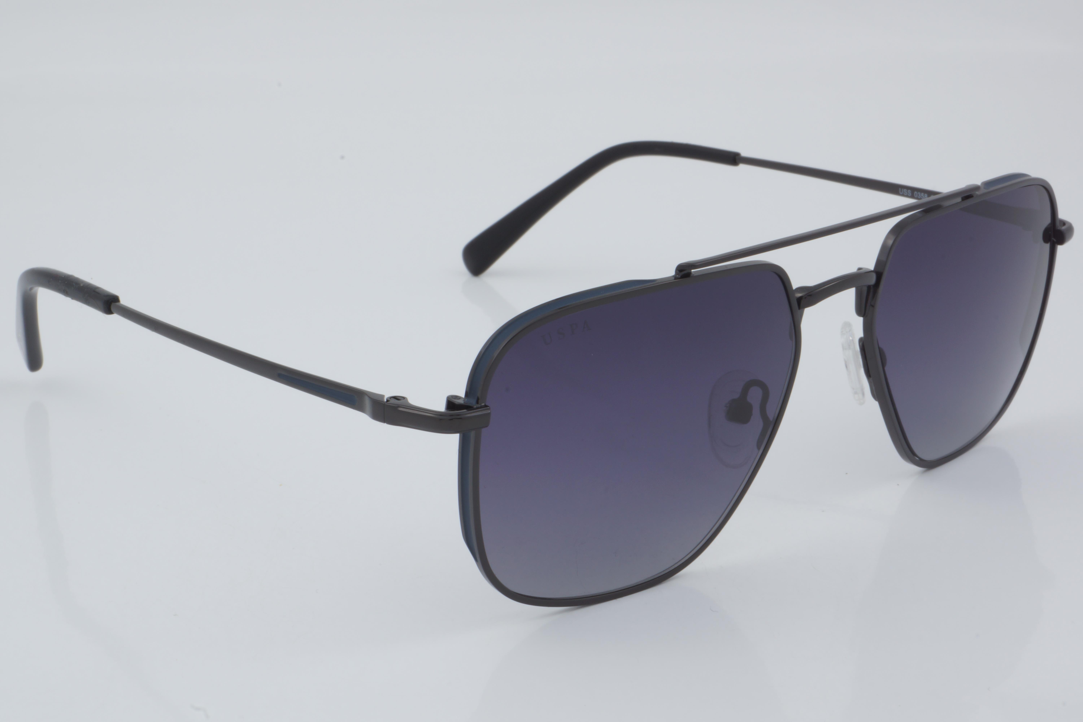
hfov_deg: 27.0
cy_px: 361
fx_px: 2256
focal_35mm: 75
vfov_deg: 18.2
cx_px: 542
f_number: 32
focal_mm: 50
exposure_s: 1/3
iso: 100
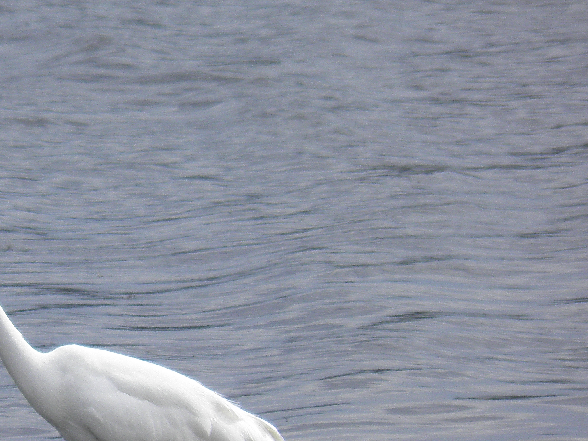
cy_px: 310
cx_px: 45
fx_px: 23256
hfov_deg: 1.4
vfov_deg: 1.1
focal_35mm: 1369
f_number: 5.1
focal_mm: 117.2
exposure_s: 1/250
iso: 50
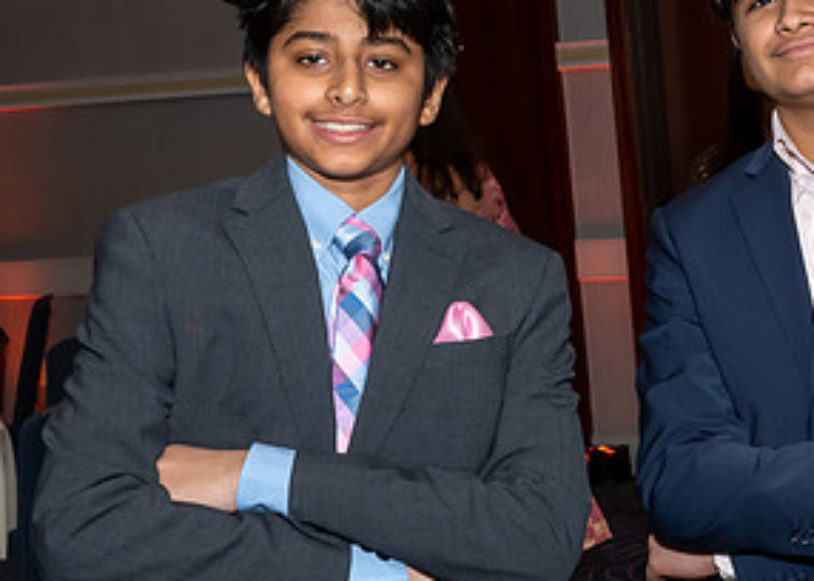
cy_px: 380
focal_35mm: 111
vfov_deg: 12.9
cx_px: 995
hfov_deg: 17.2
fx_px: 2565
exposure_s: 1/250
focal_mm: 28
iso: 500
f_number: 8
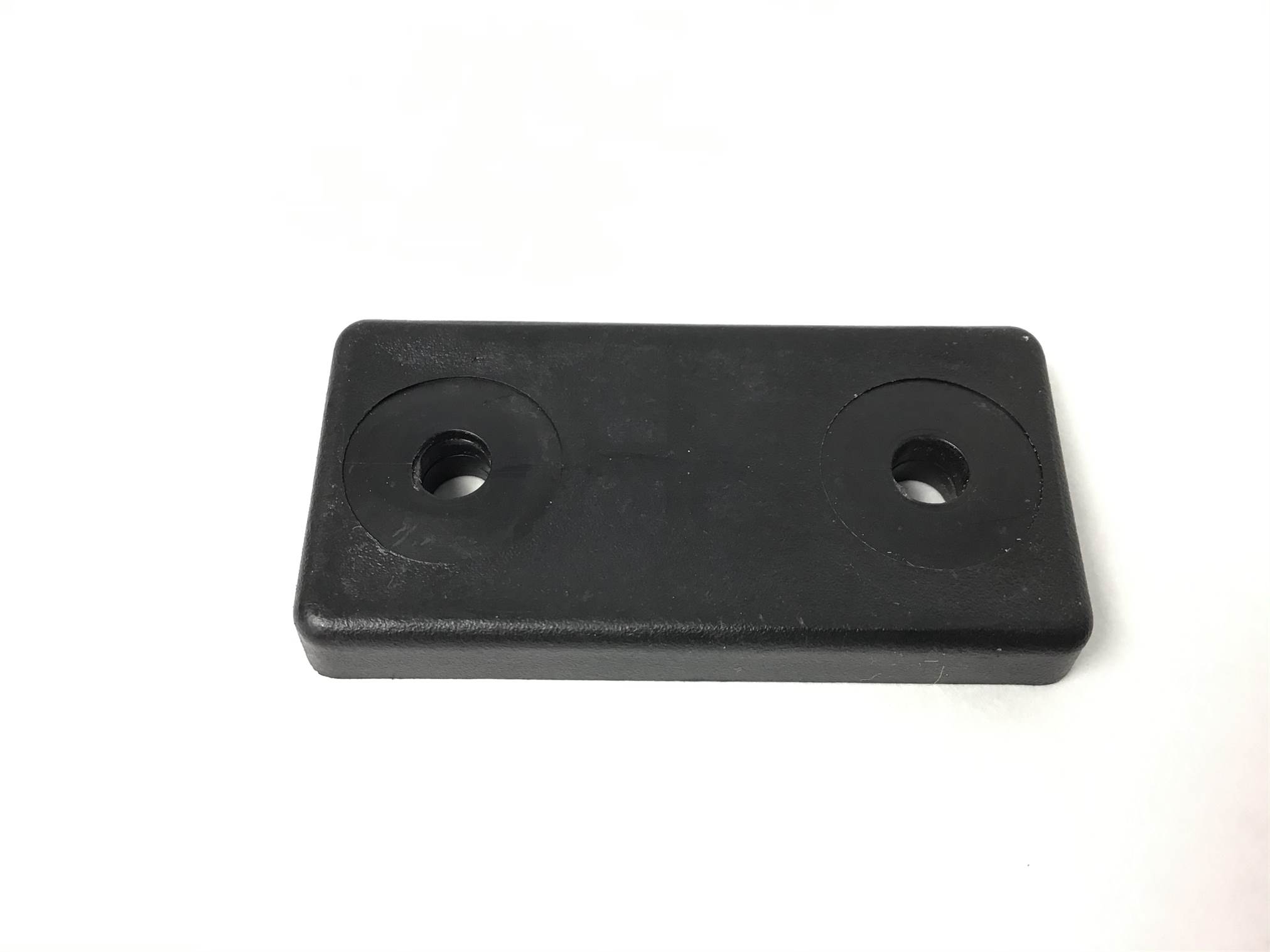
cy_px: 476
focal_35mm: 31
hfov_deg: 58.4
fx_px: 1137
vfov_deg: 45.4
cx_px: 635
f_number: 2.4
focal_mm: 3.3
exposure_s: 1/33
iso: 80
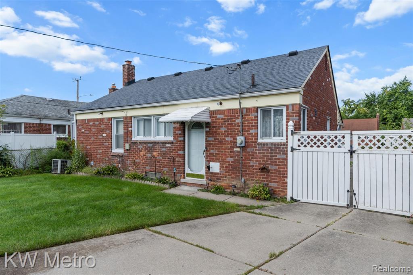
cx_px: 206
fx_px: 252
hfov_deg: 78.6
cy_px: 138
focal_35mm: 22
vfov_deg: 57.2
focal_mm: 22
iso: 100
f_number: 8
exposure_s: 1/50
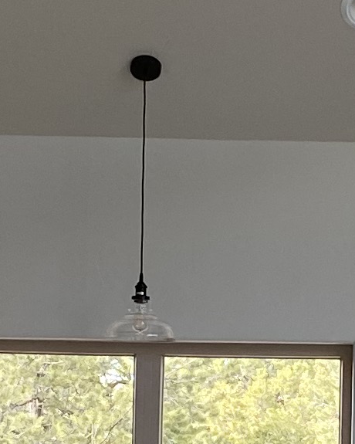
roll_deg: -1.6
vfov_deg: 10.8
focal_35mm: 178
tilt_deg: +1.8
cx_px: 328
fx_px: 2338
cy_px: 358
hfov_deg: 8.6
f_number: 1.8
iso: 64
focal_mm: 4.25
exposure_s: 1/122
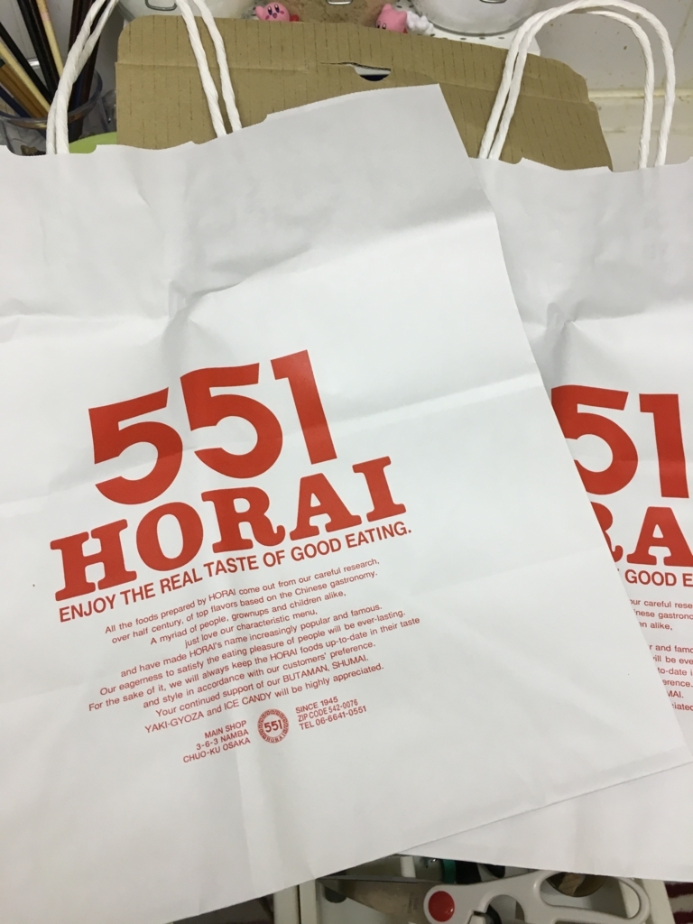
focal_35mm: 29
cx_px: 346
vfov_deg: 61.7
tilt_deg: -57.0
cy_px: 462
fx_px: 774
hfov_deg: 48.2
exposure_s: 1/30
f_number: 2.2
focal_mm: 4.15
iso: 32
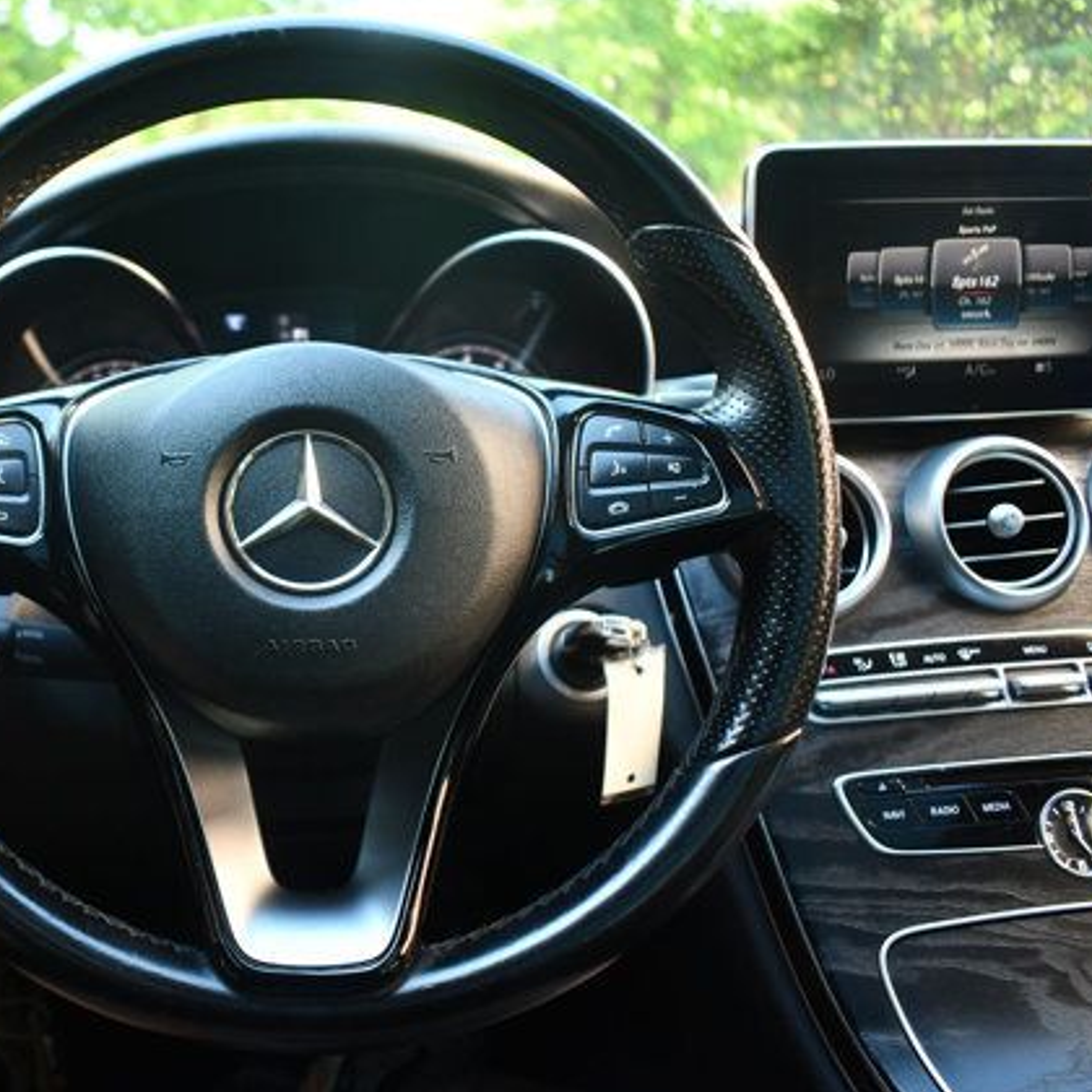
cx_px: 296
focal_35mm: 35
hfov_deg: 45.8
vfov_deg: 47.2
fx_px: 1249
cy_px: 547
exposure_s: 1/125
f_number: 3.5
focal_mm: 18
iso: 1100
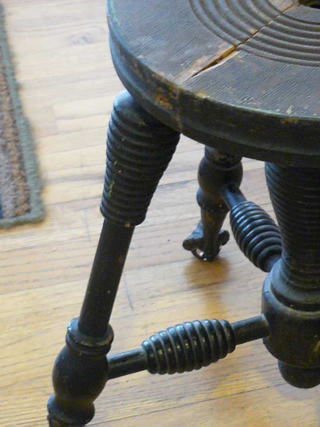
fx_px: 1097
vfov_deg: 22.0
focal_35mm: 89
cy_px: 175
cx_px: 320
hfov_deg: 16.3
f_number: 2.8
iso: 200
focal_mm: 6
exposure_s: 1/6
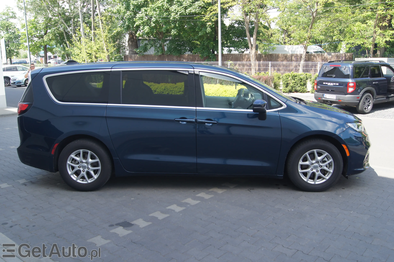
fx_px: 361
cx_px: 197
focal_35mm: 33
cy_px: 131
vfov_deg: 39.9
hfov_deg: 57.2
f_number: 5.6
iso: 100
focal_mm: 22
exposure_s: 1/80
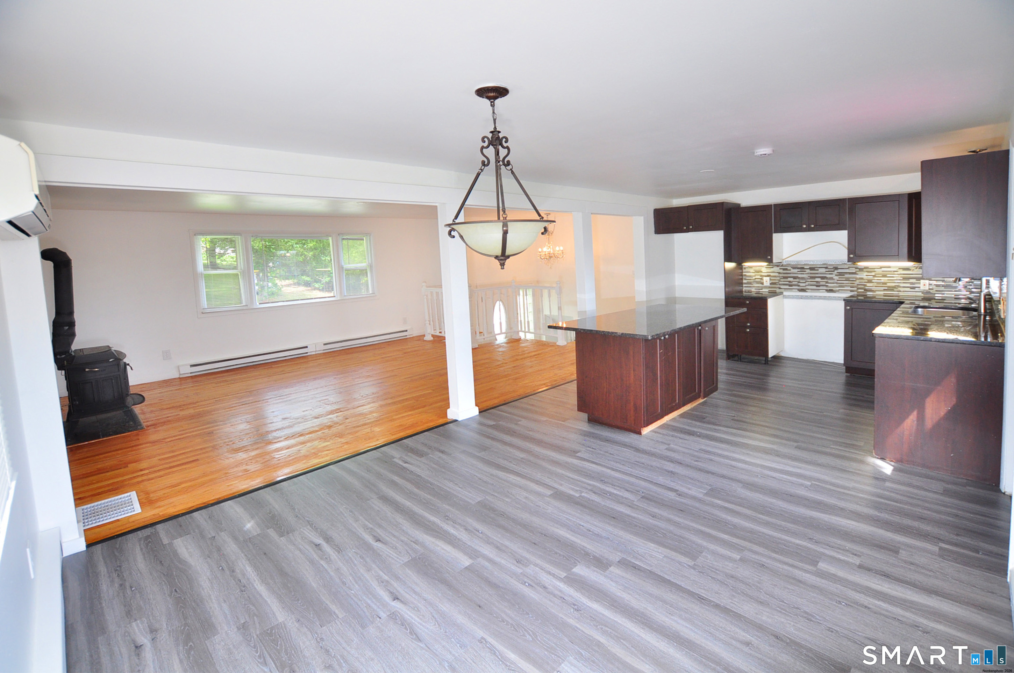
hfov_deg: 100.5
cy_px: 336
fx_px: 422
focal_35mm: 15
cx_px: 507
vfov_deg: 77.2
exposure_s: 1/80
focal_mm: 10
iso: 500
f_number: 4
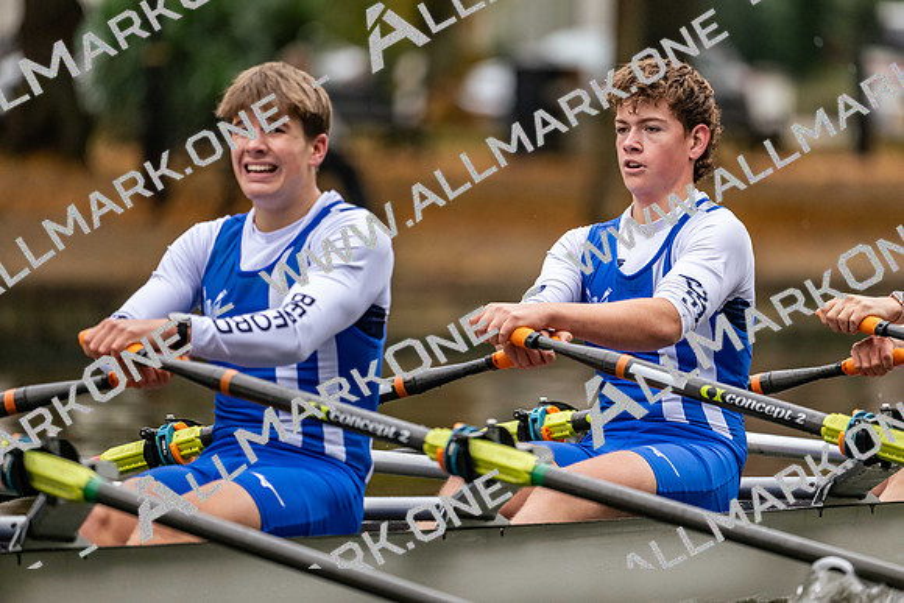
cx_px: 452
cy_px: 302
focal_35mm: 400
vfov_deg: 3.4
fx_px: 10046
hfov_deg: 5.2
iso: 2500
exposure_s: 1/2000
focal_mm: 400
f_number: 4.5
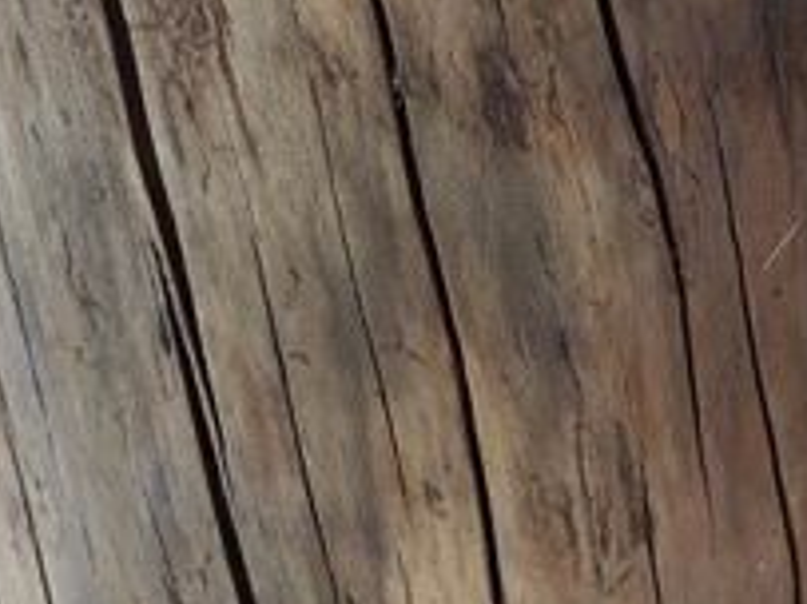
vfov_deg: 18.4
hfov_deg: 24.3
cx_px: 537
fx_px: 1864
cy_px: 226
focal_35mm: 80
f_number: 1.9
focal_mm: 3.6
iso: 80
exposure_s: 1/50
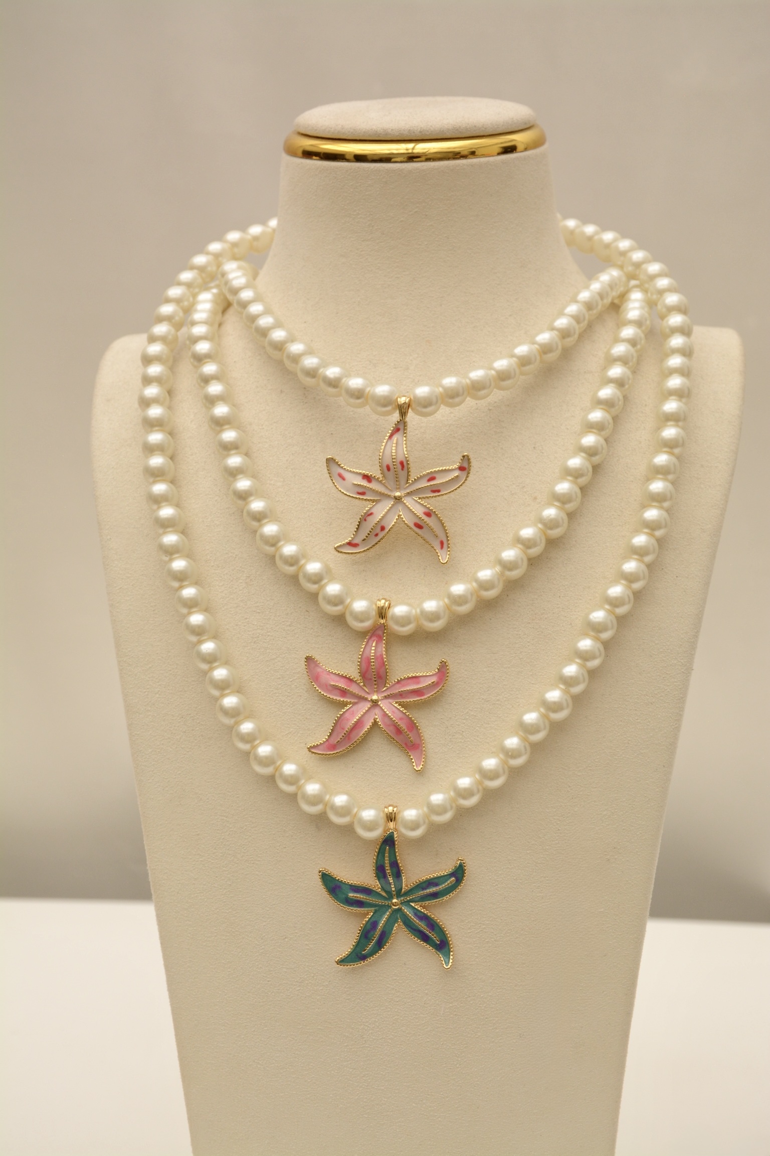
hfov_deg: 23.8
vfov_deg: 35.1
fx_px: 1829
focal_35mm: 57
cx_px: 385
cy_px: 578
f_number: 9
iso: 500
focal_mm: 38
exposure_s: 1/320
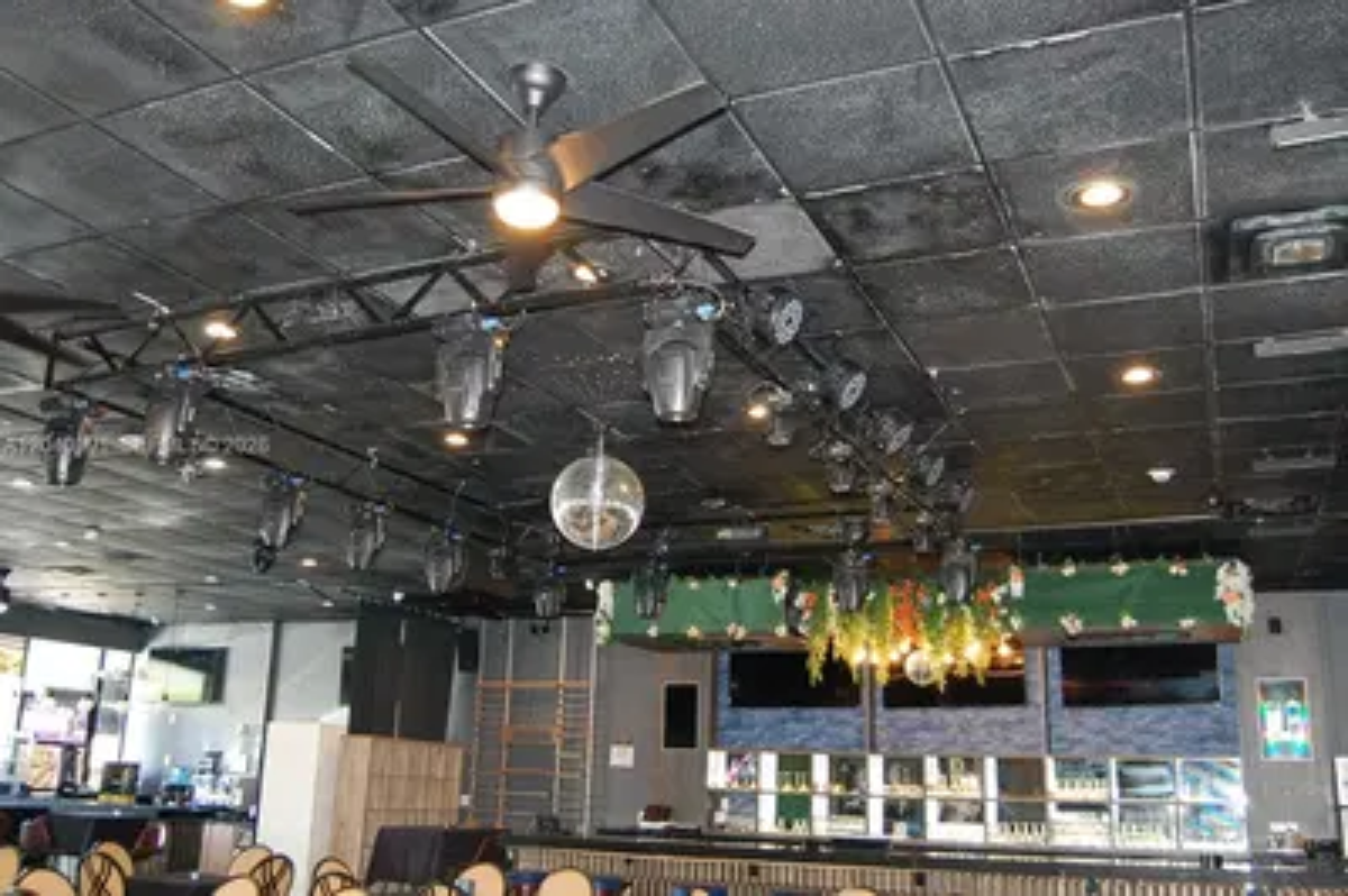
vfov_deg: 39.9
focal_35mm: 33
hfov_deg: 57.3
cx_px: 674
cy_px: 448
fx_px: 1235
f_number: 3.8
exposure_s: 1/60
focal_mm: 22
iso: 1400
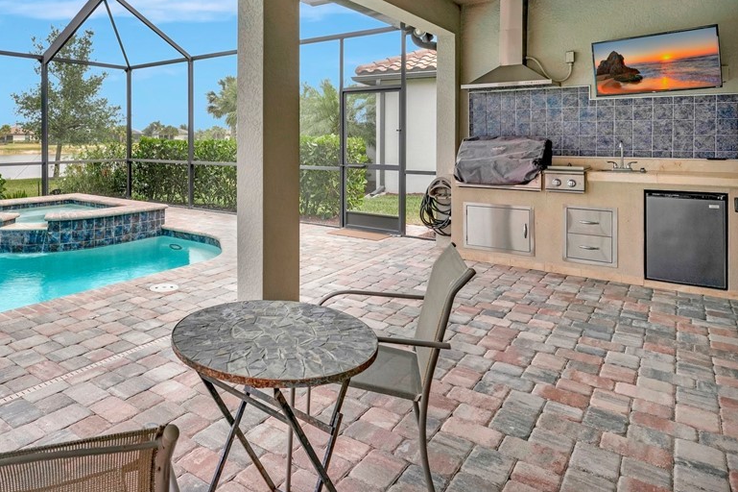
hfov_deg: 70.9
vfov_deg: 52.2
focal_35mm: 24
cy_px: 171
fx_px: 492
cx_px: 228
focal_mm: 17
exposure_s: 1/320
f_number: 8
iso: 500
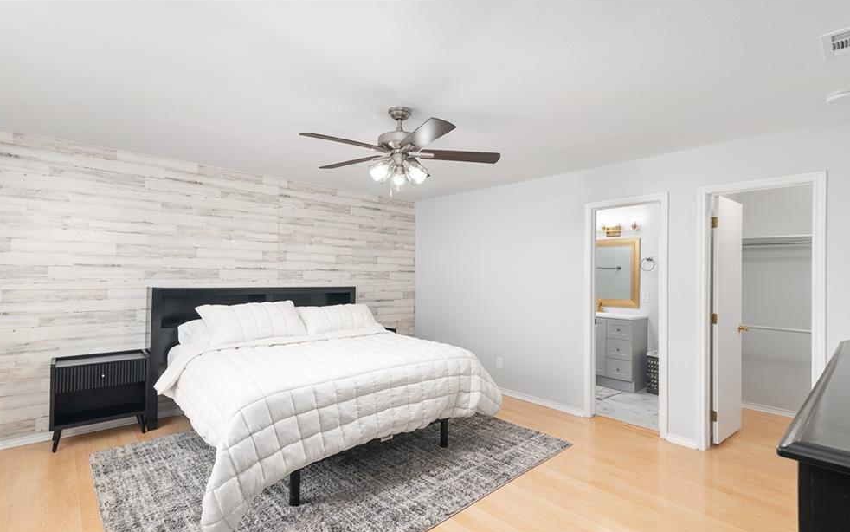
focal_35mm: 17
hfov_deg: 94.4
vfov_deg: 67.9
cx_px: 422
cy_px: 290
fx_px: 394
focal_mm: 16
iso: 320
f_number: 7.1
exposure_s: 1/8
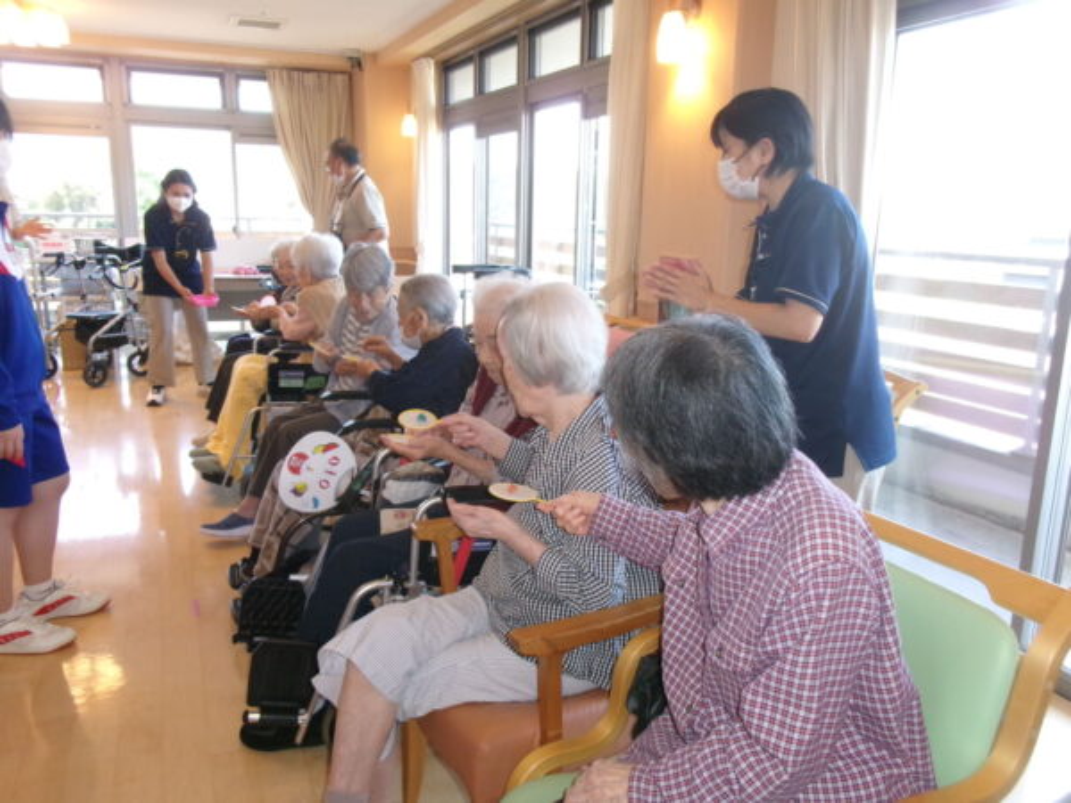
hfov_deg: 63.4
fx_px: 866
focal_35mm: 28
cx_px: 536
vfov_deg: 49.7
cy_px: 402
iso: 274
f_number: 3.9
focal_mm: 5.1
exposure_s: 1/34
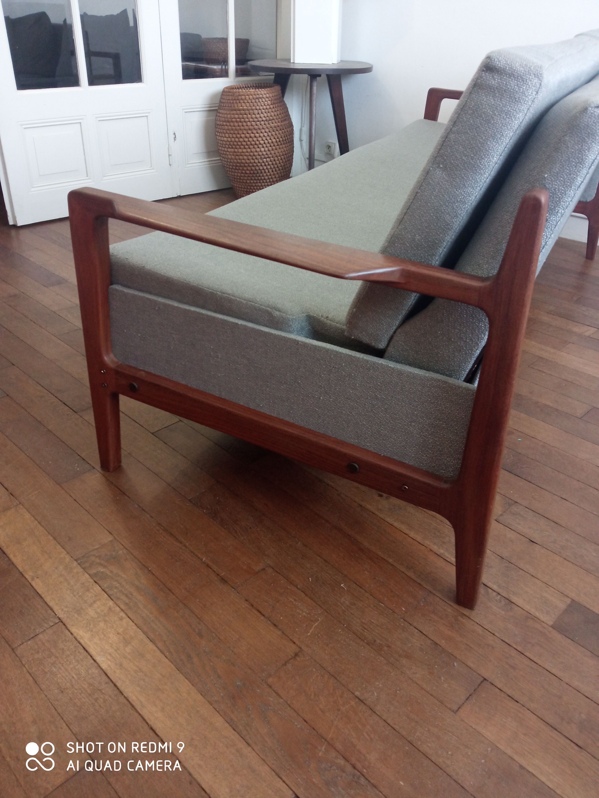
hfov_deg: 51.4
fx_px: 623
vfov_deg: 65.3
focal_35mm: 27
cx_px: 300
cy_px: 399
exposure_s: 1/25
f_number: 2.2
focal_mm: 3.79
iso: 768
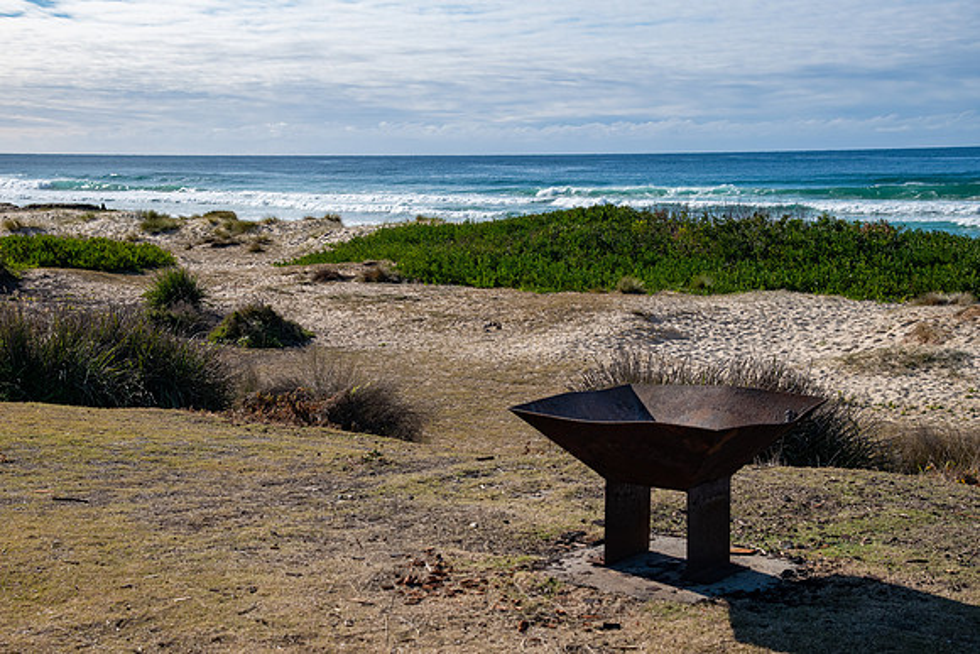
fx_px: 1605
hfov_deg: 33.9
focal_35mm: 59
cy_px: 371
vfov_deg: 23.0
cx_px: 425
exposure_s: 1/500
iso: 400
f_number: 8
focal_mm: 52
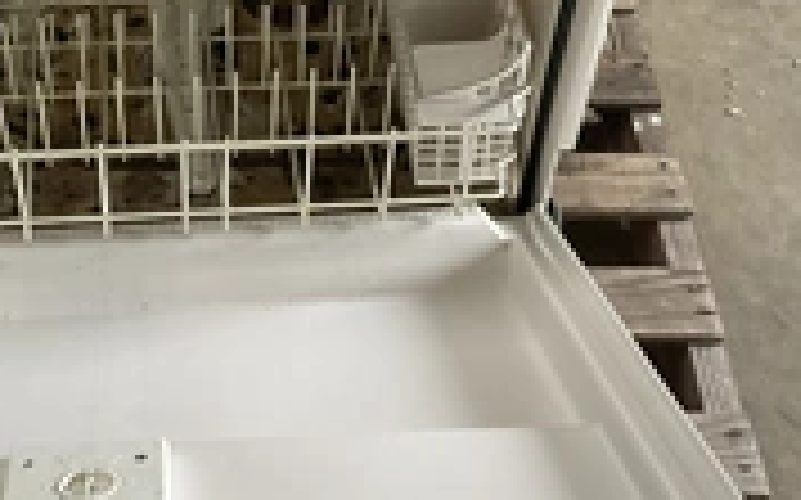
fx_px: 1505
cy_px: 176
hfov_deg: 29.5
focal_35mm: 69
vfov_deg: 18.8
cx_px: 238
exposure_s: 1/60
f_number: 1.8
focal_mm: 3
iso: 100
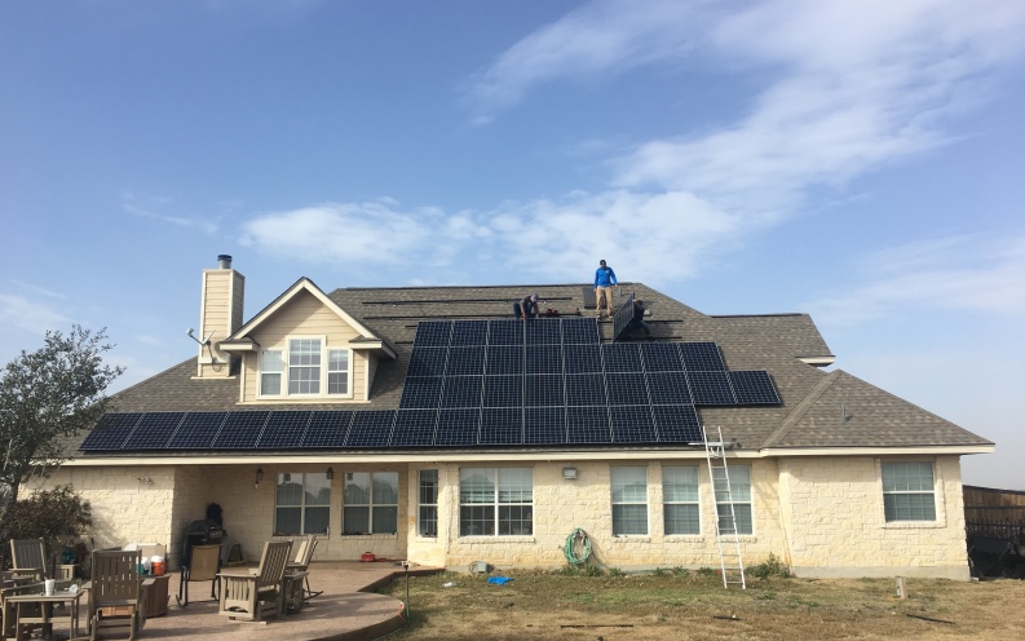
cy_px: 366
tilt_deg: +8.7
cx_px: 516
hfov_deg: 61.2
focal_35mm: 31
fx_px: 866
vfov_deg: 40.5
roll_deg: +0.9
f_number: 2.2
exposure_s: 1/986
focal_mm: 4.15
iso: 25
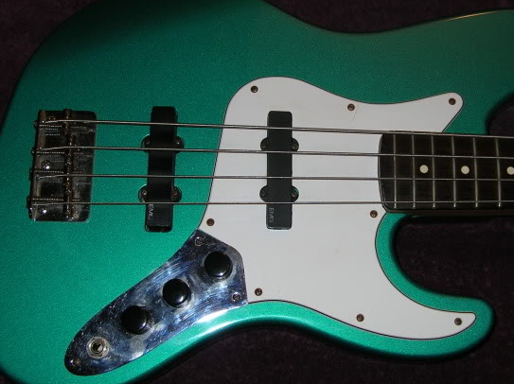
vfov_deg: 27.5
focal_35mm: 53
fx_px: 786
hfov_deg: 36.1
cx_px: 302
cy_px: 176
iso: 50
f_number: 2.7
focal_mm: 6
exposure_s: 1/60.1
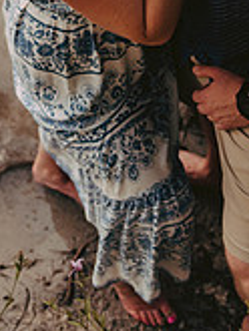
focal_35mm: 115
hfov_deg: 12.8
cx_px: 20
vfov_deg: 16.6
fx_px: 1102
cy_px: -39
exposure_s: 1/500
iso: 640
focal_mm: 34
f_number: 2.8
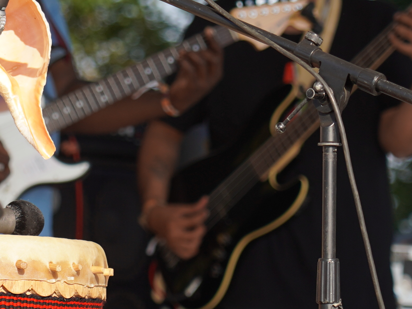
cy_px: 54
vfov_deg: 3.8
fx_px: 4630
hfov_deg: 5.1
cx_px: -130
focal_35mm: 389
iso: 100
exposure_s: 1/400
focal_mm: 105
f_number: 4.5
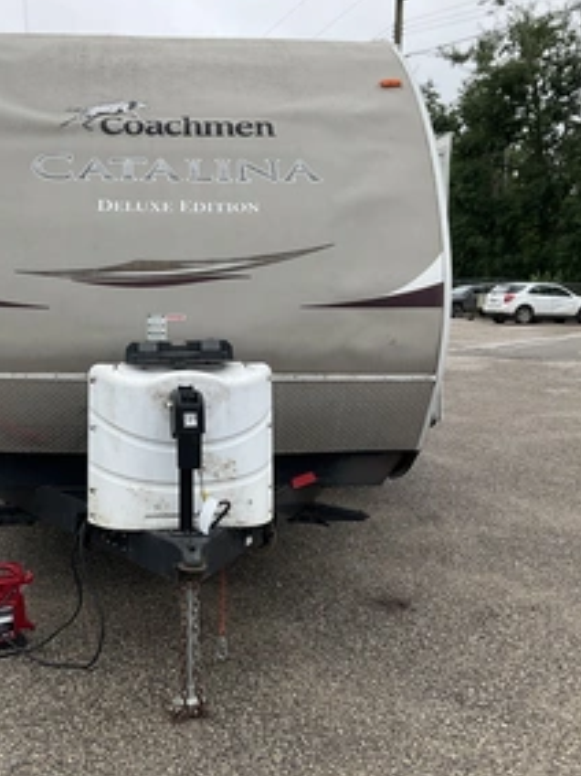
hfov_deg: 34.4
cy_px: 376
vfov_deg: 45.8
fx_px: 918
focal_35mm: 41
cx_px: 148
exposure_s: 1/562
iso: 25
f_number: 1.8
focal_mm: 3
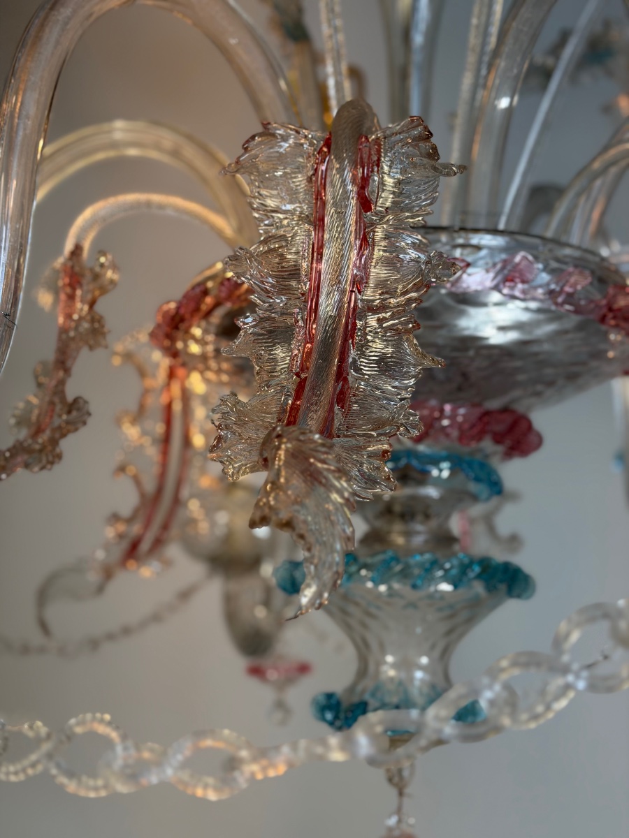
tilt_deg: +11.7
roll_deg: -0.6
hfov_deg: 30.3
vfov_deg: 39.7
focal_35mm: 48
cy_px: 419
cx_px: 314
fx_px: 1163
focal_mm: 6.76
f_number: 1.78
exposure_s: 1/100
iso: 100
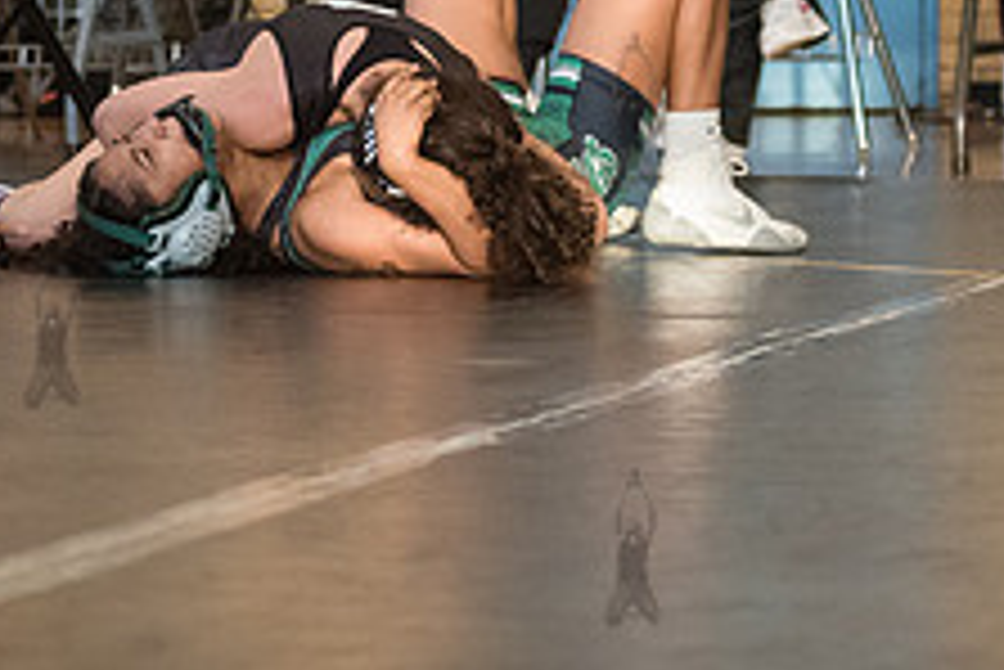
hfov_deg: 9.1
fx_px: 6307
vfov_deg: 6.1
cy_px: 182
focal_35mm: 226
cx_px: 665
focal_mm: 80
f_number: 3.5
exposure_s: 1/400
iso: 4000
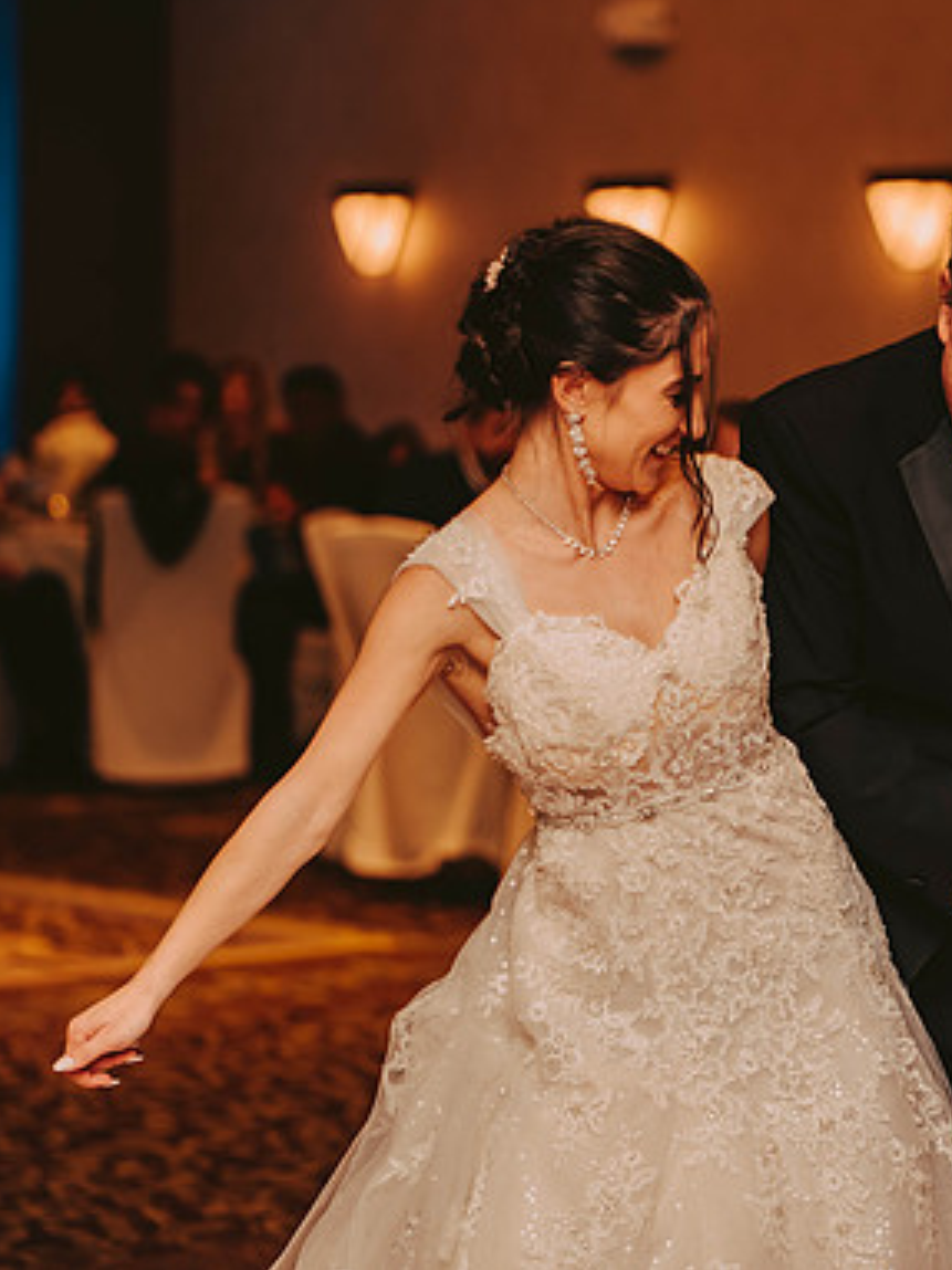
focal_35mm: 153
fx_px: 5613
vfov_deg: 12.9
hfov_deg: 9.7
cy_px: 632
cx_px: 713
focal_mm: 105
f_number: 2.8
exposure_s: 1/60
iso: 800
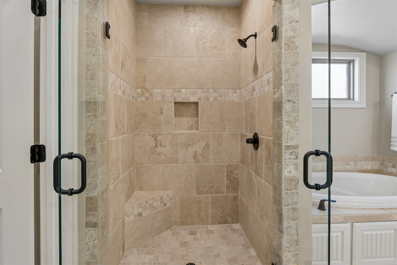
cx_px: 198
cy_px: 132
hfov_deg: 89.7
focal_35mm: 18
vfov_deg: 67.1
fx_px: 200
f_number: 9
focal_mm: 18.1
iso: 200
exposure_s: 1/25
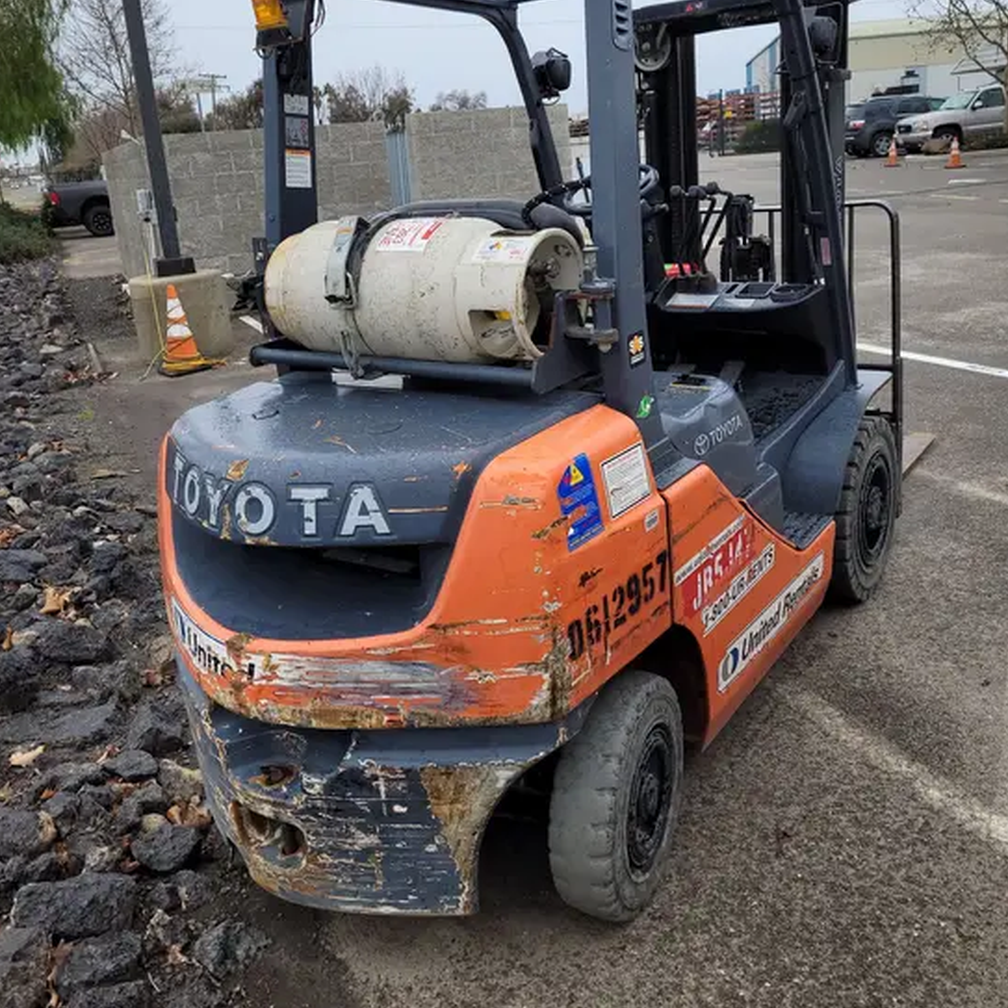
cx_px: 499
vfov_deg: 52.0
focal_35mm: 31
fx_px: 1021
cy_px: 383
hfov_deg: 52.5
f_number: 1.8
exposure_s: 1/288
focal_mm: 5.4
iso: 40
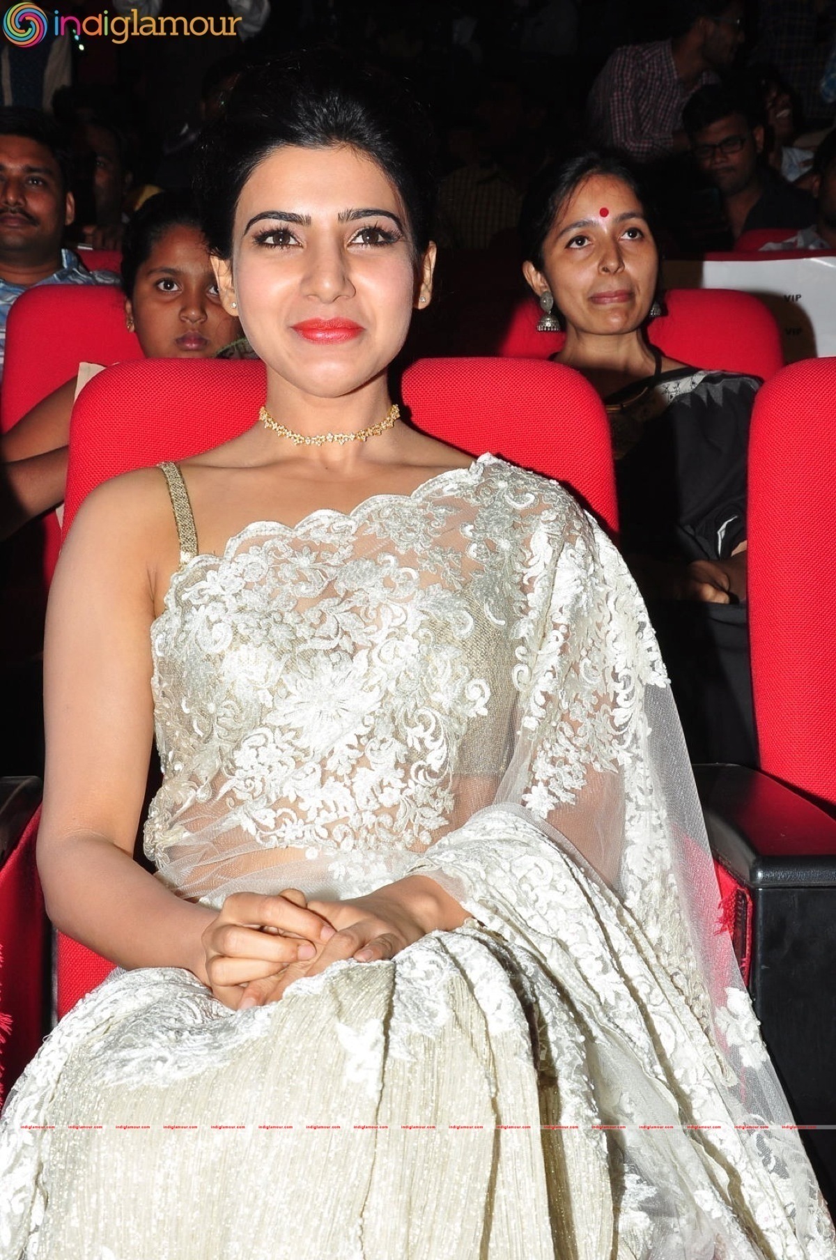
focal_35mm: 57
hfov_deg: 23.7
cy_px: 630
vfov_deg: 35.1
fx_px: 1991
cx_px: 418
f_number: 11
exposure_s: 1/125
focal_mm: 38
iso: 400
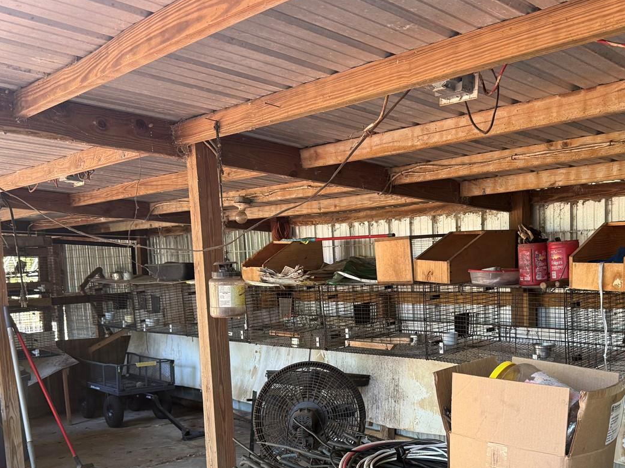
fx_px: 668
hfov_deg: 49.6
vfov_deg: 38.0
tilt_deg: -5.9
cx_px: 394
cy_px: 327
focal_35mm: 37
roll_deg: +2.1
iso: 200
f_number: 1.78
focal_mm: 6.76
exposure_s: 1/121
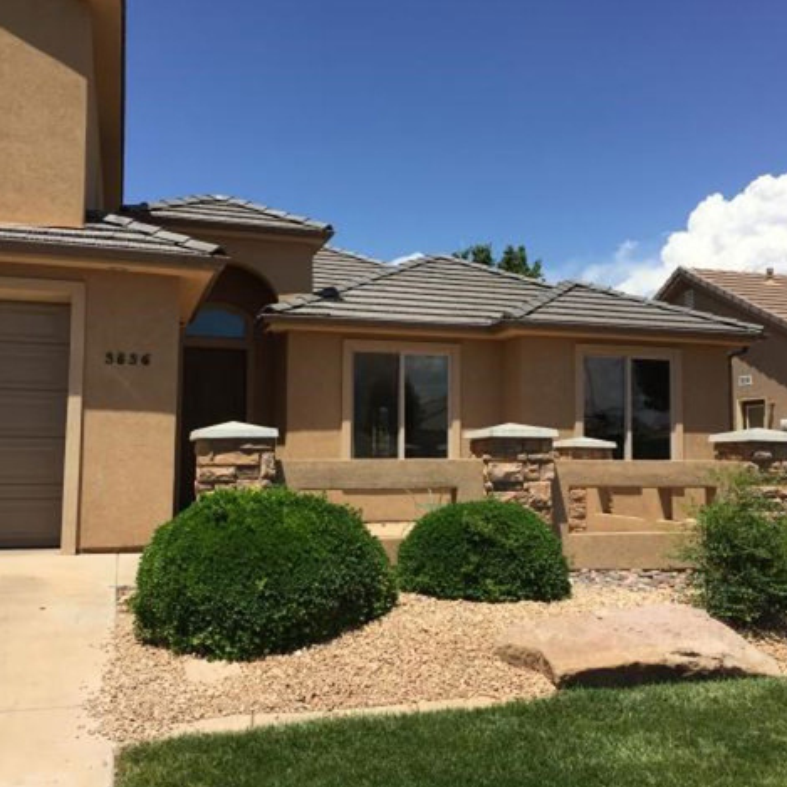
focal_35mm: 35
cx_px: 401
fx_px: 900
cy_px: 396
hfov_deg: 47.2
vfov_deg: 47.2
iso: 32
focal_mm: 4.15
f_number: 2.2
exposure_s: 1/2639
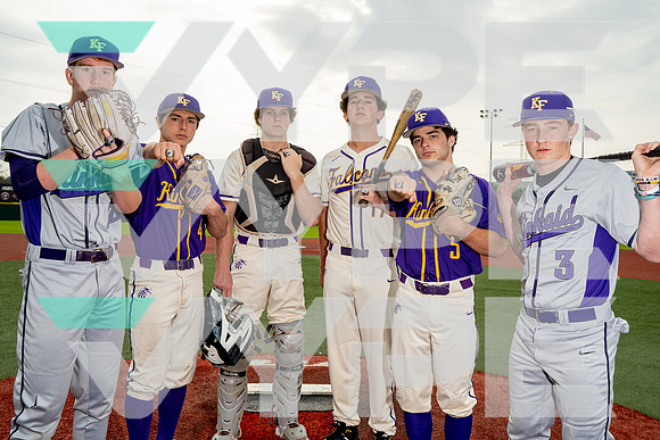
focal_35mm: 35
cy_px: 220
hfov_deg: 54.4
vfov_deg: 37.9
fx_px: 642
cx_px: 330
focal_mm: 35
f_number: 8
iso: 125
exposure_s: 1/250
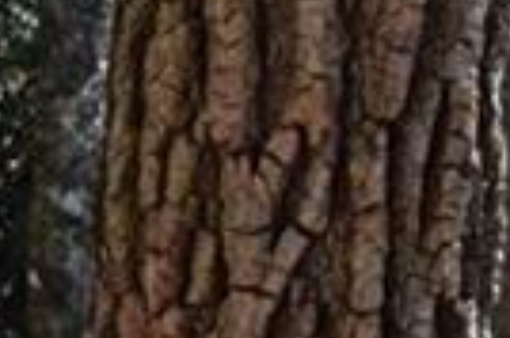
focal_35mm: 299
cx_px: -963
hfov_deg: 6.4
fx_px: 4231
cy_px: 387
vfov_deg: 4.6
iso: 320
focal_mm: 26
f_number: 8
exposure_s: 1/250
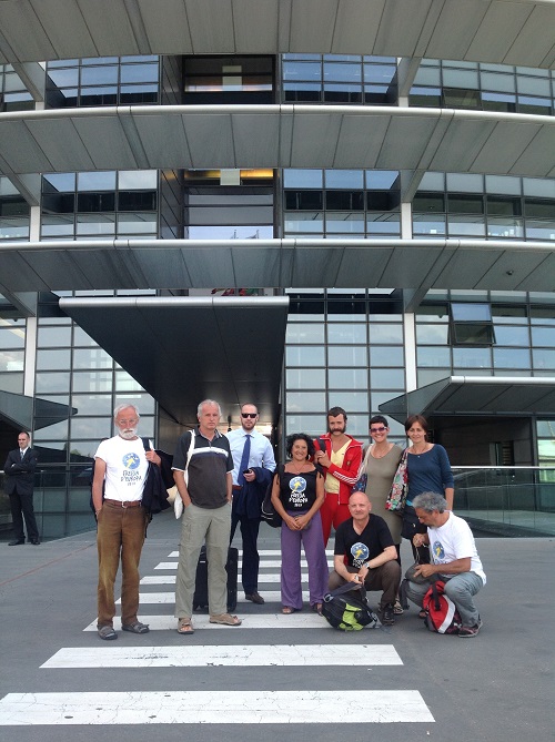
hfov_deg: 40.6
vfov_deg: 52.7
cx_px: 278
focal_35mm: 35
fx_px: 750
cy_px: 371
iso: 50
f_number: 2.4
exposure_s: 1/403
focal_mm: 4.28
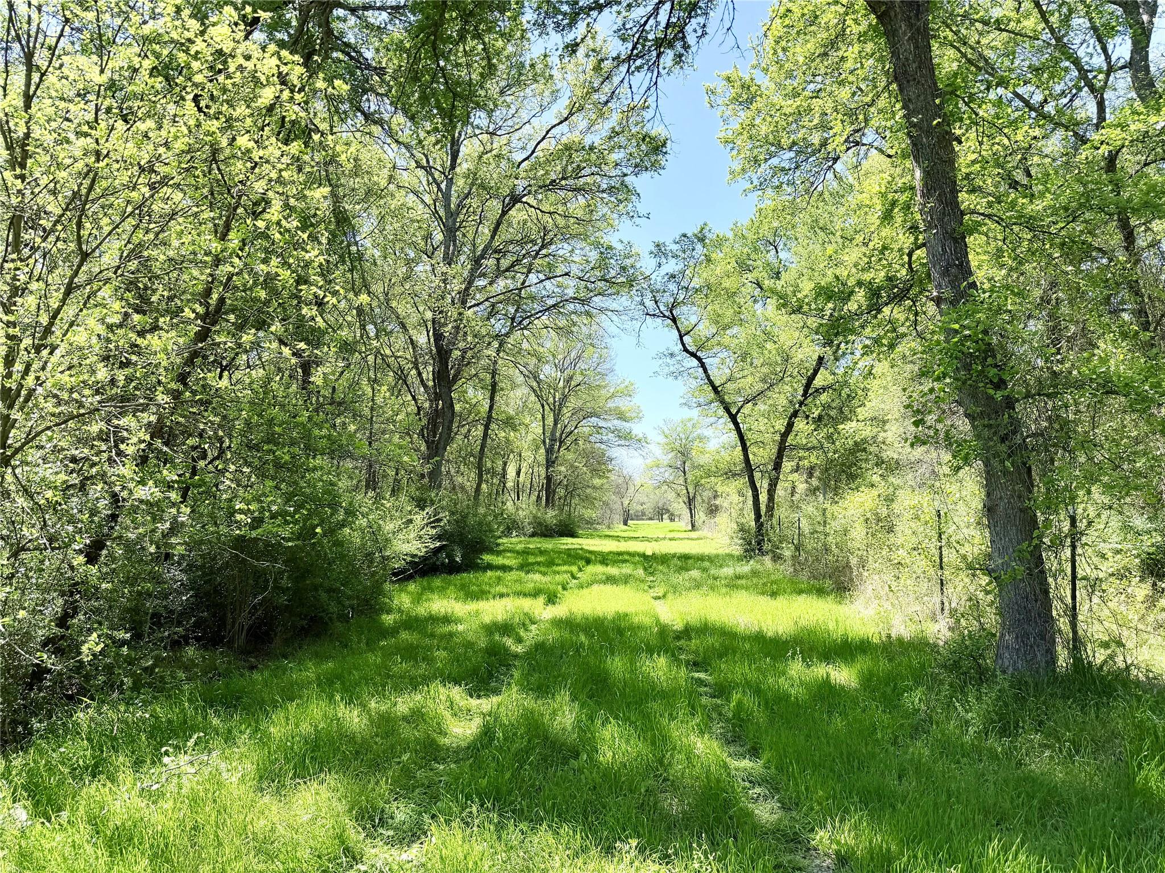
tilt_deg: +6.6
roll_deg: +0.5
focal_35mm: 24
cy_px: 436
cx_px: 582
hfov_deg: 71.6
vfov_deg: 56.8
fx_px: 808
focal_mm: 6.76
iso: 100
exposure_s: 1/1770
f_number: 1.78
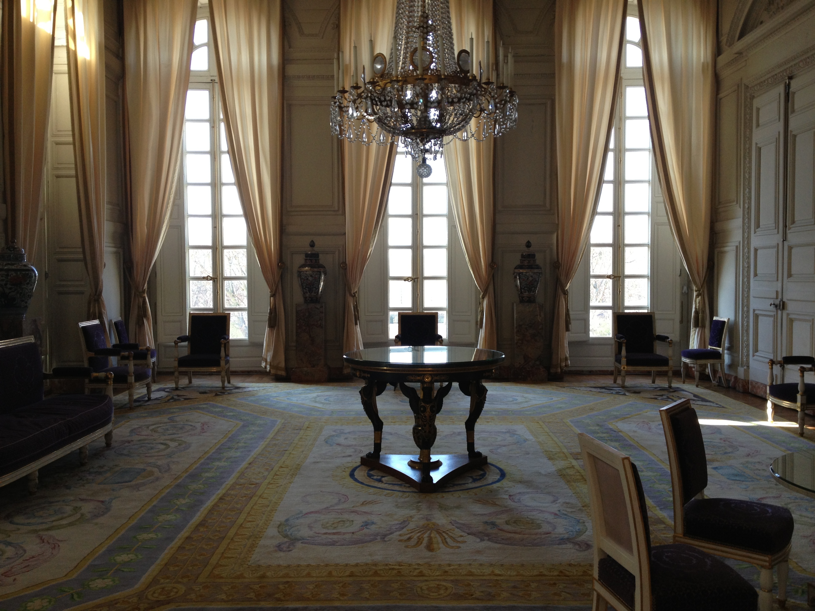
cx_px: 408
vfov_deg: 40.7
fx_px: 824
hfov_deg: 52.6
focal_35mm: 35
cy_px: 306
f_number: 2.4
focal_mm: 4.28
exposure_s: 1/20
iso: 64
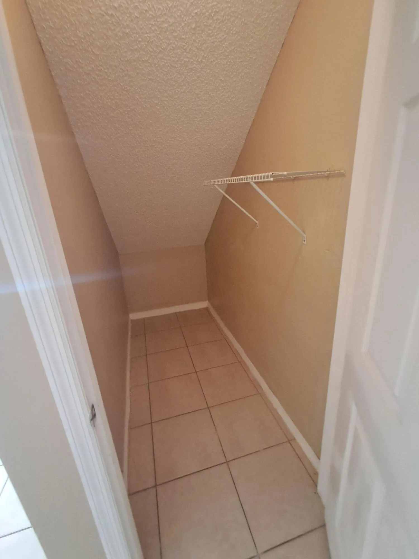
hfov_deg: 78.1
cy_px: 280
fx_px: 258
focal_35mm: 16
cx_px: 210
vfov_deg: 94.5
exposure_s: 1/25
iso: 250
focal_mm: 1.64
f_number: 2.2
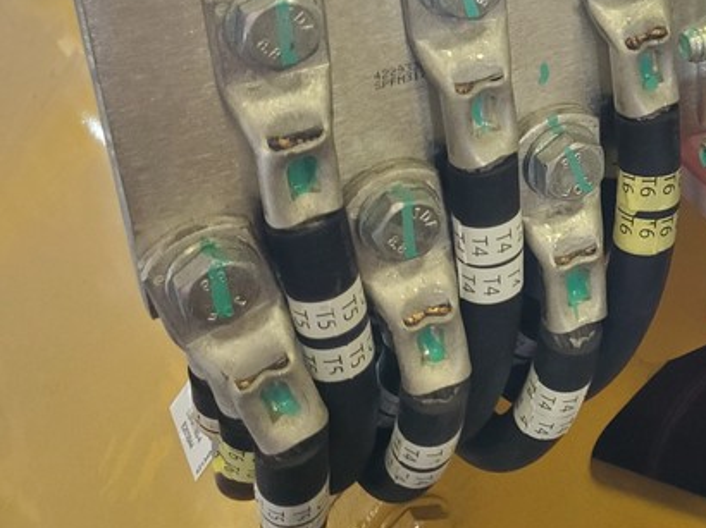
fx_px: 1325
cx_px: 868
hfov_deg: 26.3
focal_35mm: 65
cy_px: -12
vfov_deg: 21.7
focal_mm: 4.3
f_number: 1.5
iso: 250
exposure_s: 1/60
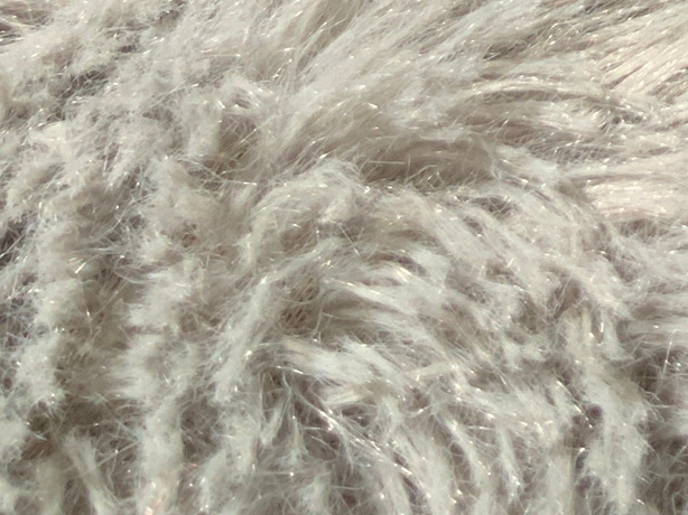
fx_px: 2404
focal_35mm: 121
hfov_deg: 14.9
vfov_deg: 11.1
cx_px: 1084
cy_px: -525
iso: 64
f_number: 1.8
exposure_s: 1/52
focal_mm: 3
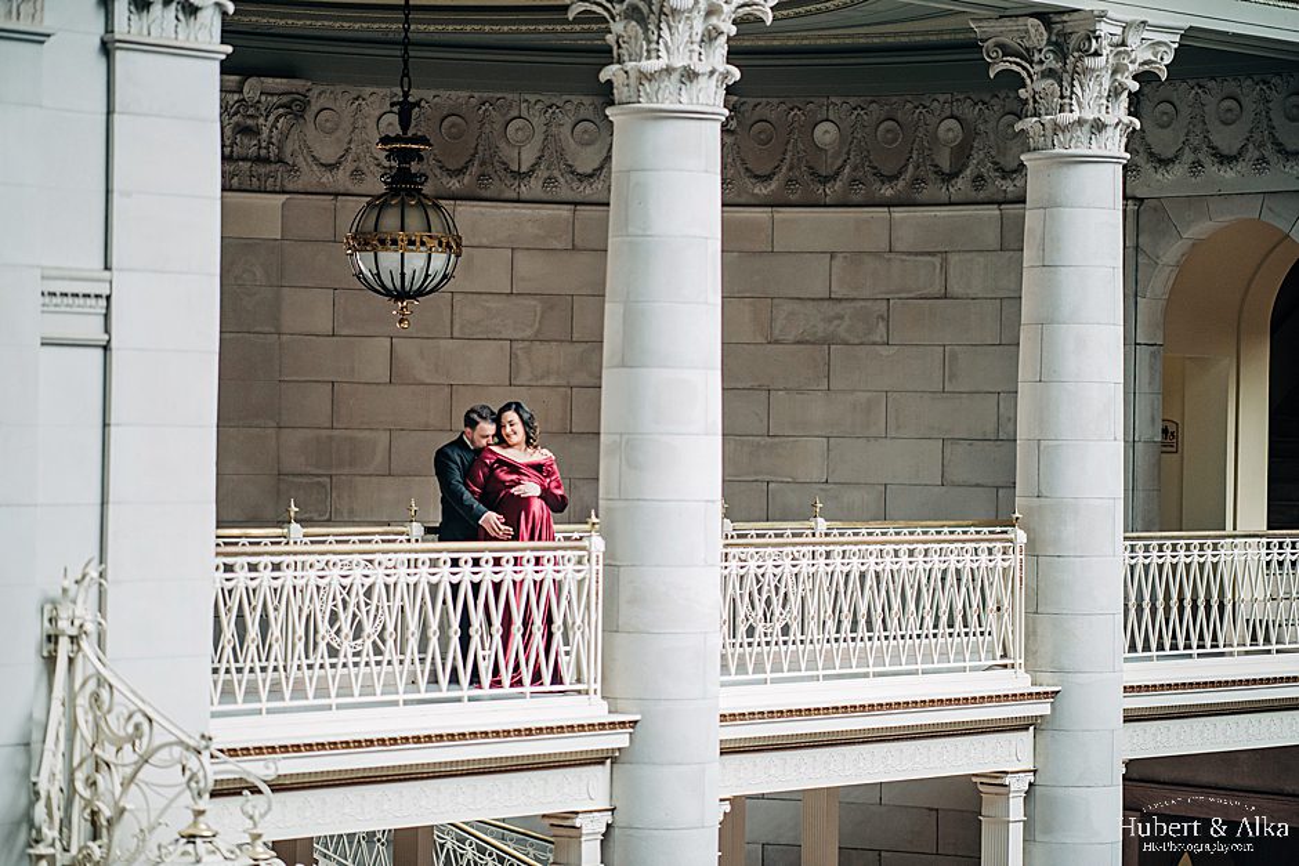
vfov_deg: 13.0
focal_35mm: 105
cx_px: 650
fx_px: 3789
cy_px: 433
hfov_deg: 19.5
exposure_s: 1/2500
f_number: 1.6
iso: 640
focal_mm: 105
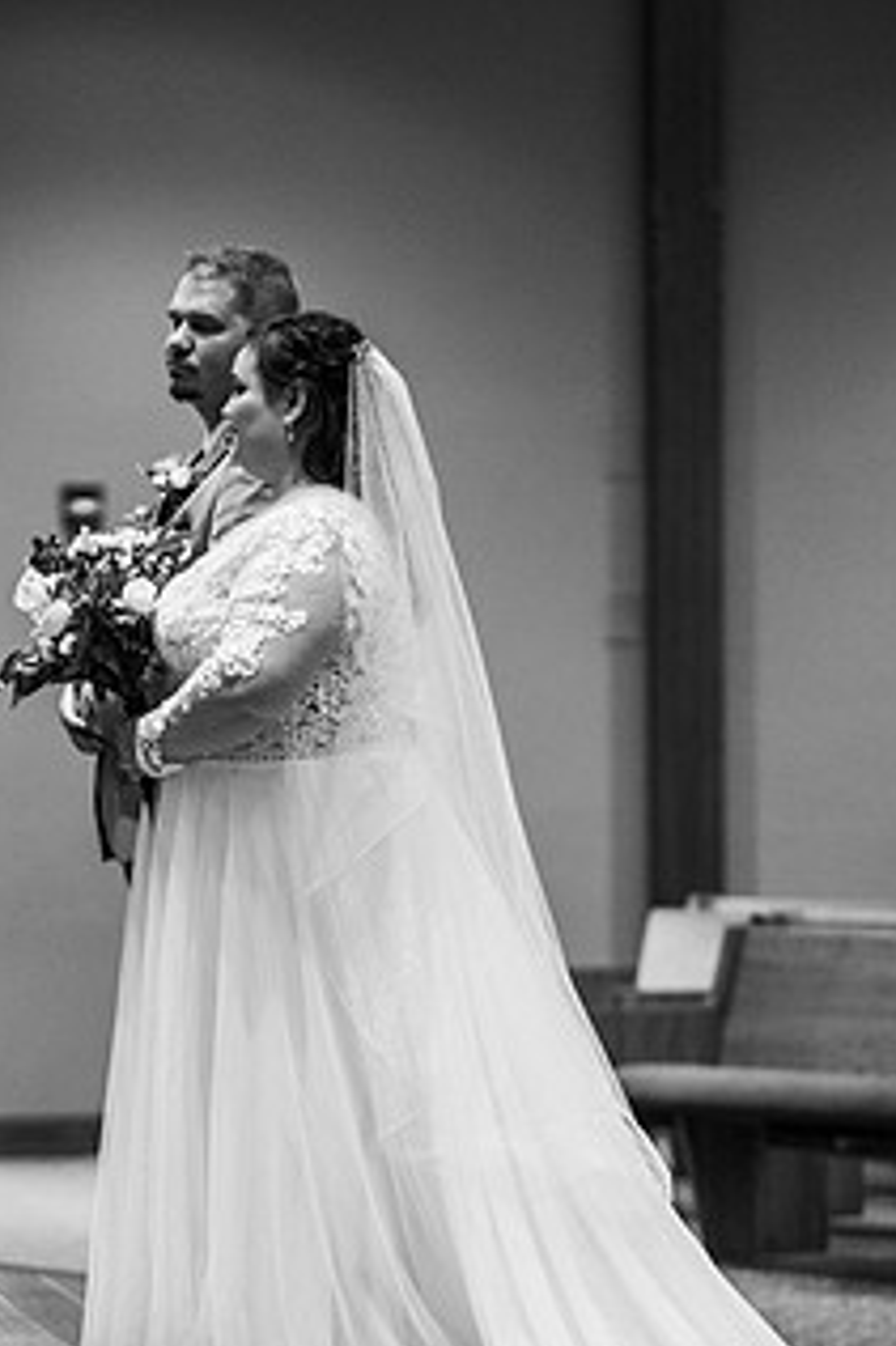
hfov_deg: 6.9
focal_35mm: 199
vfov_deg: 10.3
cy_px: 841
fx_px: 7437
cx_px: 378
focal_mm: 140
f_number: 2.8
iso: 2000
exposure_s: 1/250
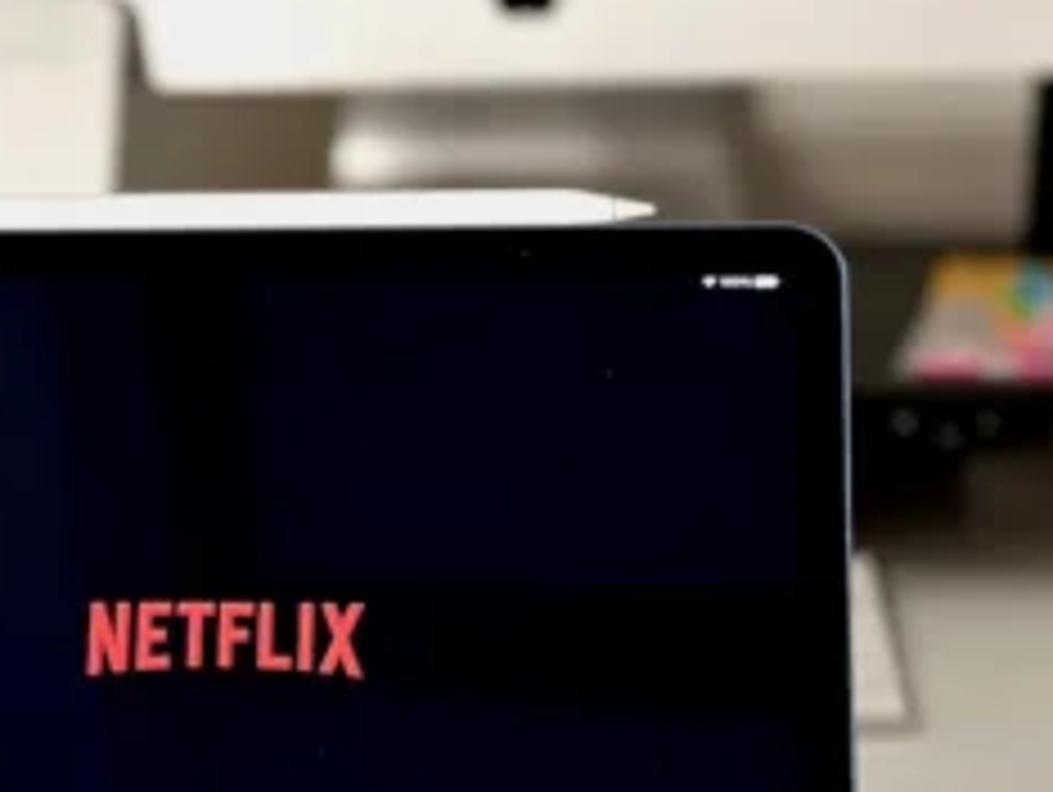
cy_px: 554
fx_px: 2497
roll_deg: +2.5
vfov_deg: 18.0
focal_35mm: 82
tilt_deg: -16.4
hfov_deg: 23.7
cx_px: 328
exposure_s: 1/40
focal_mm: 6.86
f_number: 1.78
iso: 640
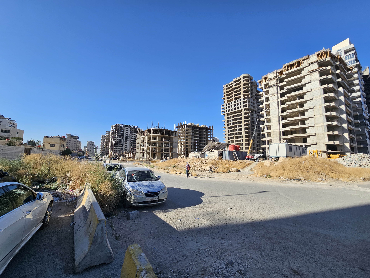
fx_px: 139
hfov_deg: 106.2
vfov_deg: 89.9
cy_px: 139
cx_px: 185
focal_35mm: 13
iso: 50
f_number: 2.2
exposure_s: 1/2391
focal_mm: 2.2
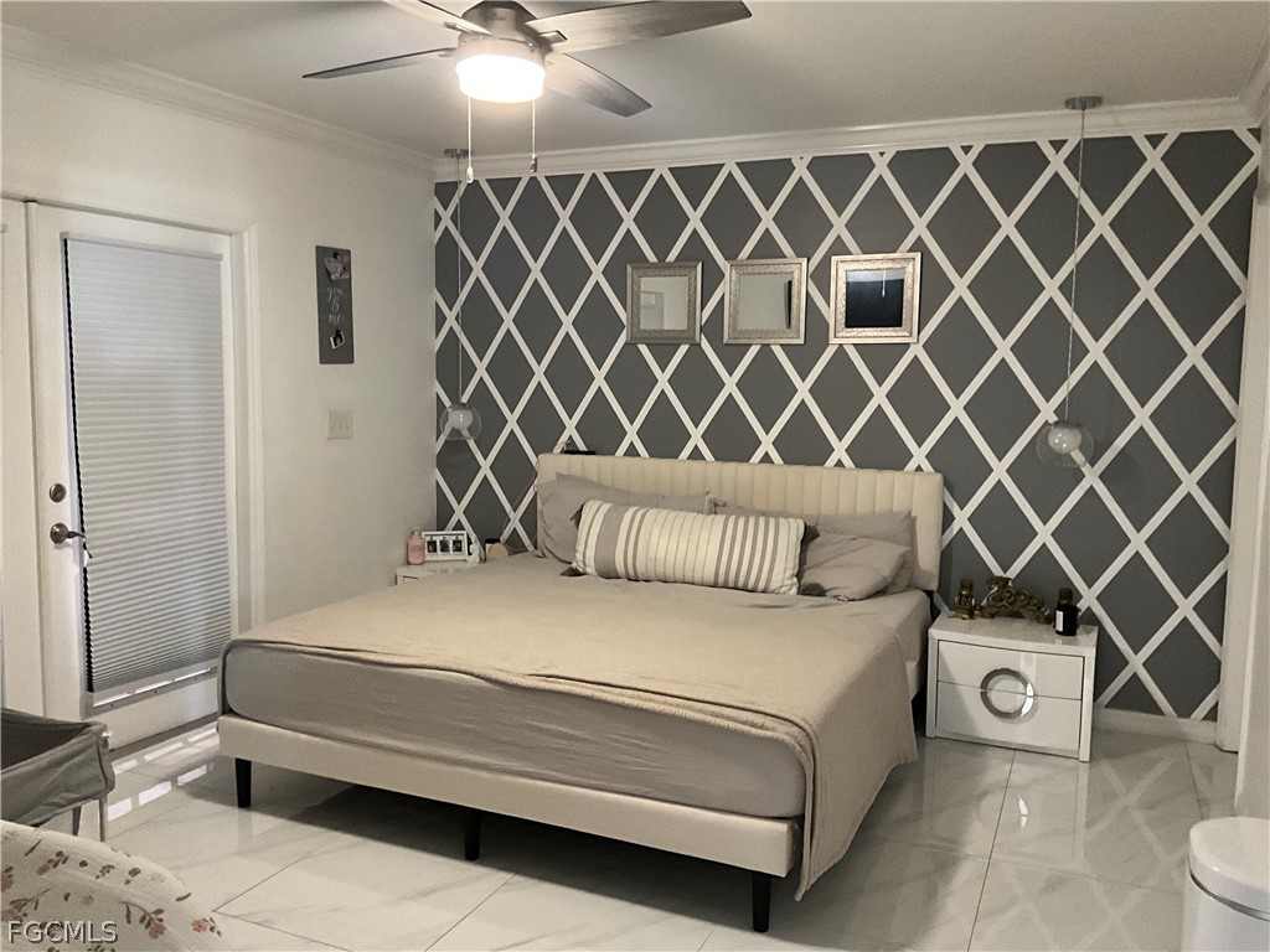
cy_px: 476
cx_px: 635
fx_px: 1064
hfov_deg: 61.7
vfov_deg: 48.2
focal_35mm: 29
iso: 320
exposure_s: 1/30
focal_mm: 3
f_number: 1.8
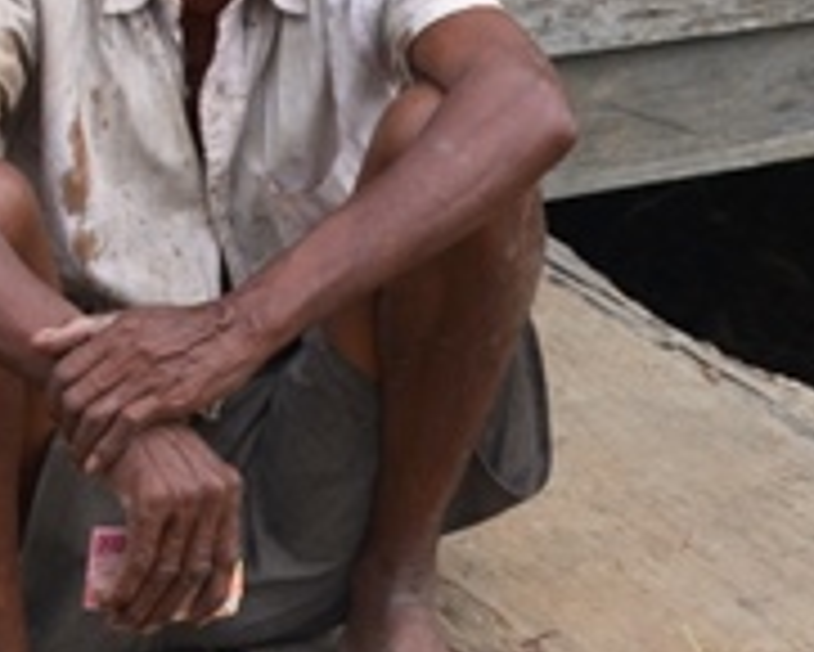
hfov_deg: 9.2
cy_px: -504
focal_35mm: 199
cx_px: 1561
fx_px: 4797
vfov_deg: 7.6
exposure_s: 1/250
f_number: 8
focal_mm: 32
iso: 200
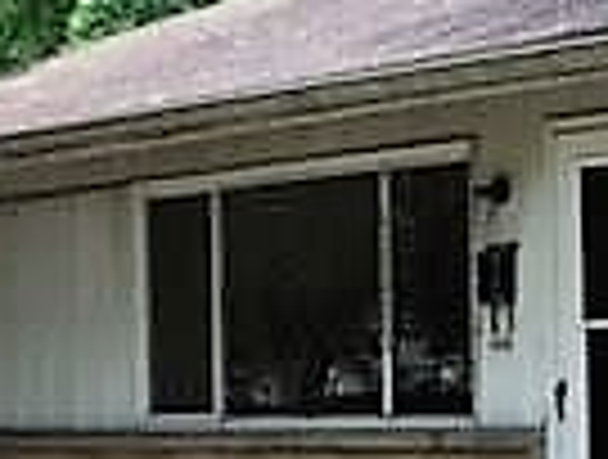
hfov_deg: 14.3
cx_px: 450
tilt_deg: -0.7
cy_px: 432
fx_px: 2413
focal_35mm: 137
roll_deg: -1.8
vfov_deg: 10.8
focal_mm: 4.15
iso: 25
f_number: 2.2
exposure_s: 1/351
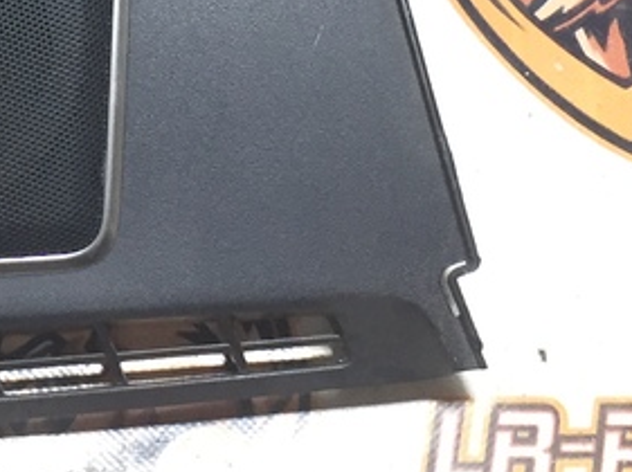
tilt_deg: -69.2
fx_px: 2261
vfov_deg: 11.6
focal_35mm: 124
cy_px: -144
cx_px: 65
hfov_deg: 15.7
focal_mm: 4.15
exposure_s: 1/33
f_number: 2.2
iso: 50
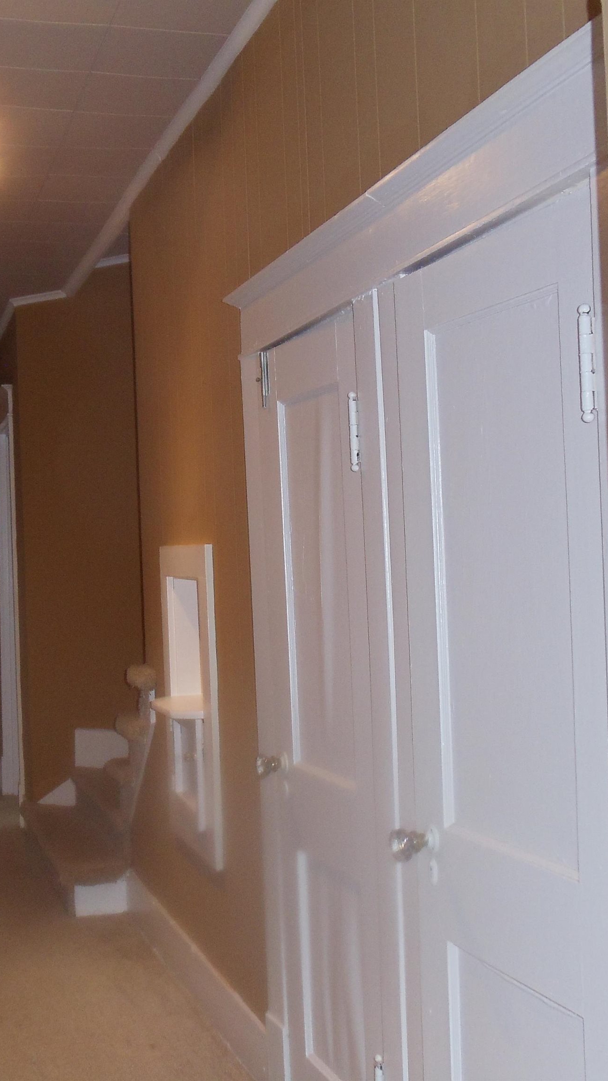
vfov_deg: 32.8
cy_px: 540
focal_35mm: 64
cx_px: 198
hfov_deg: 18.8
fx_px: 1835
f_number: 3.5
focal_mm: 6
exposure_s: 1/30
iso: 200
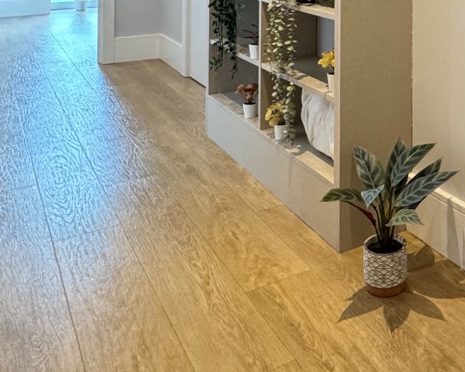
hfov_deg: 38.2
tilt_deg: +1.7
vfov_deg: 28.9
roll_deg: +0.8
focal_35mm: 45
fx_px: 619
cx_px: 425
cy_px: -77
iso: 400
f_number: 2.2
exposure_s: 1/60
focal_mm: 2.22
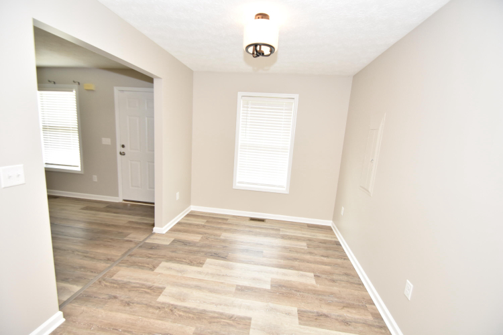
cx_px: 252
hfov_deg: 100.4
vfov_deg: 77.3
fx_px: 210
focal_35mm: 15
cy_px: 168
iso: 800
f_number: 3.5
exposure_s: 1/160
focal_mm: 10
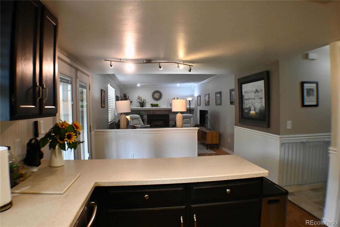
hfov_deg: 60.3
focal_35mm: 31
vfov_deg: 42.3
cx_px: 170
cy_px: 114
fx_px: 293
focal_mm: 21
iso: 1250
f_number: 4
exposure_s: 1/125
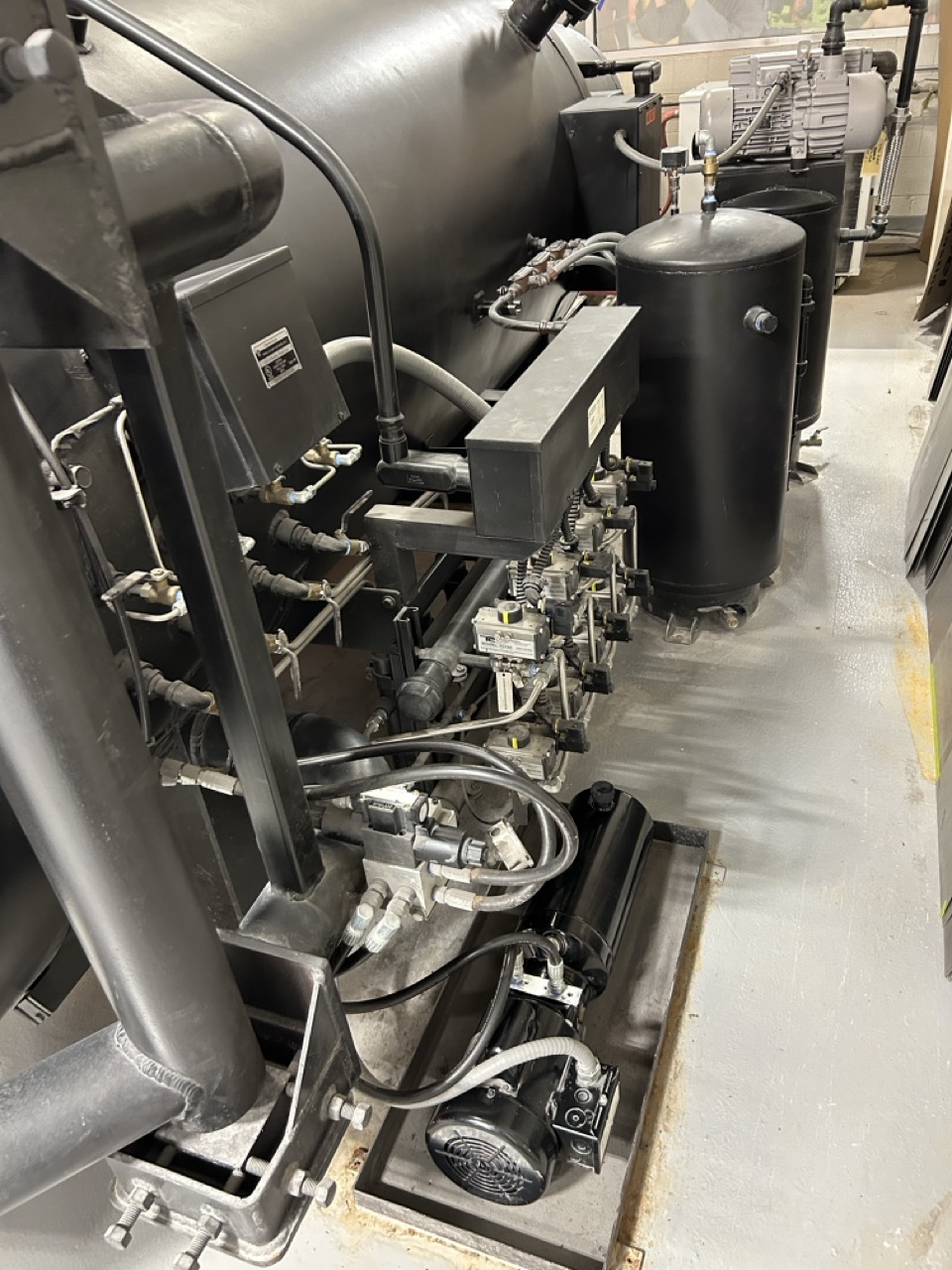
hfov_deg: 53.1
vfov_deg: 67.3
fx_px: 953
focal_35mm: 26
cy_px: 635
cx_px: 476
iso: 400
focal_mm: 5.7
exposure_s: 1/60
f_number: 1.5
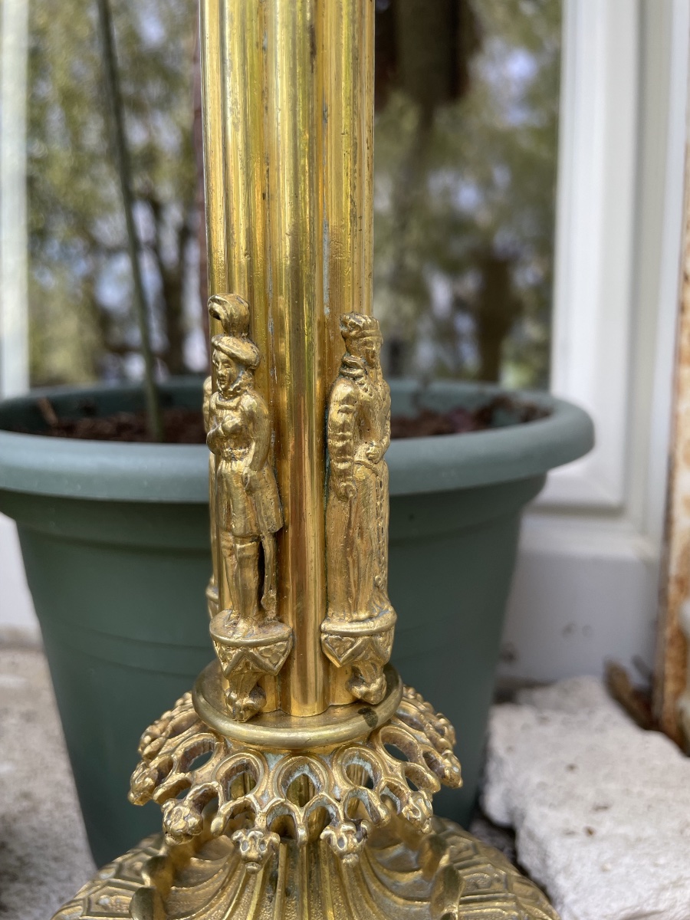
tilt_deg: -8.4
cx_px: 345
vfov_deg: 67.3
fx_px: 691
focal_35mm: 26
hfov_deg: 53.1
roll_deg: +0.0
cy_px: 460
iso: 32
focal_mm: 4.2
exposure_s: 1/146
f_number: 1.6
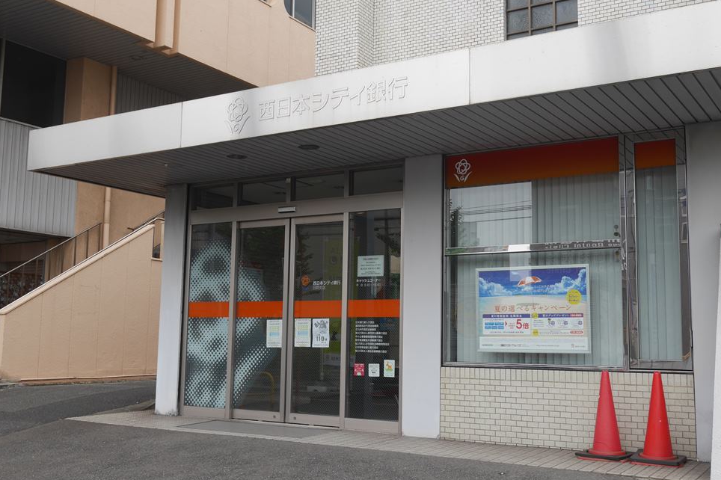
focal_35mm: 42
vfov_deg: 31.9
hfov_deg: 46.4
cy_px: 237
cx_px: 368
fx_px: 841
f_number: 6.3
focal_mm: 19
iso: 200
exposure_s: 1/250
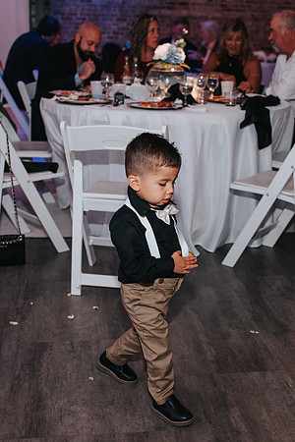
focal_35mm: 52
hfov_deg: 25.8
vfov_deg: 37.9
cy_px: 221
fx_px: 645
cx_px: 164
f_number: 2.8
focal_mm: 35
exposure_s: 1/200
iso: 1000
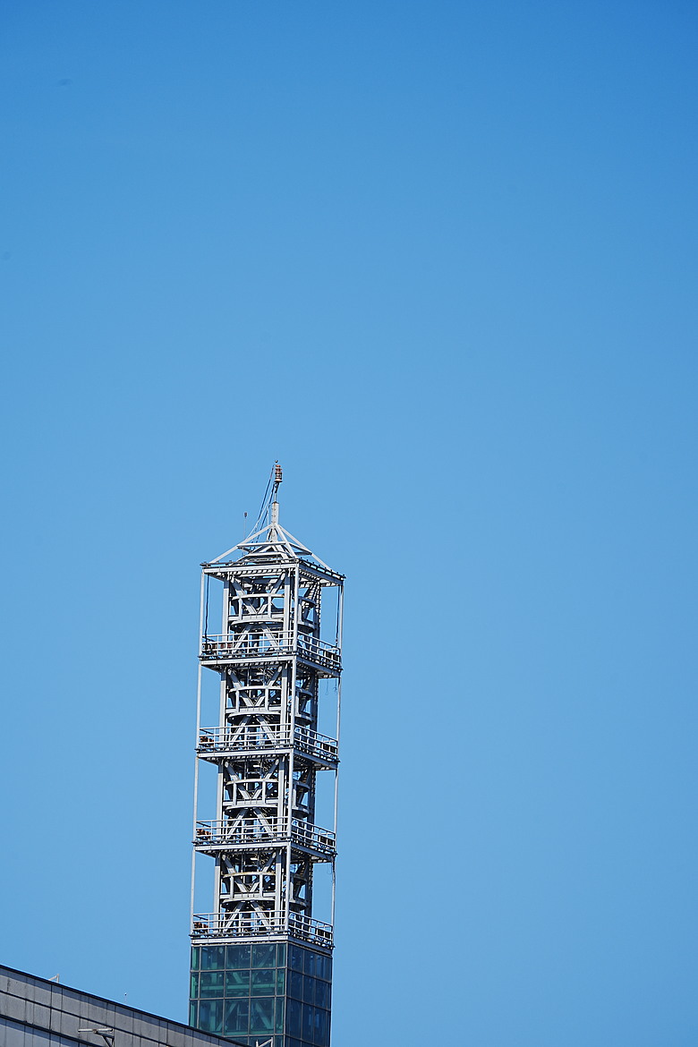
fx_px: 11632
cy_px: 524
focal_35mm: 400
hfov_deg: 3.4
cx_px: 349
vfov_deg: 5.2
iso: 100
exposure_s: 1/500
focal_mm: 400
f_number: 8
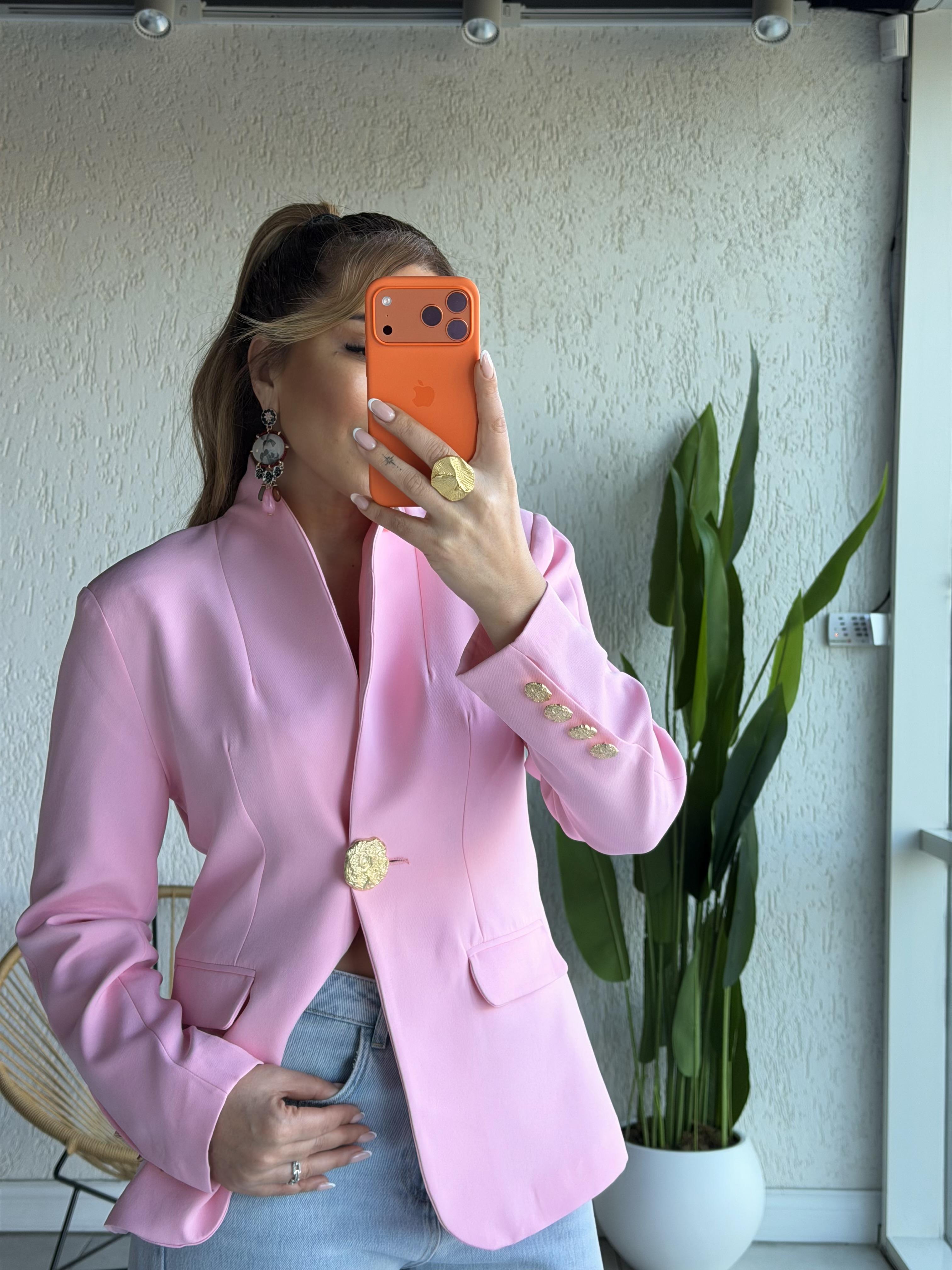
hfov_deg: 30.3
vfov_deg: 39.7
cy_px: 635
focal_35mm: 48
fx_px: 1760
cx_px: 476
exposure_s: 1/121
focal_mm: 6.76
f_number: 1.78
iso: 50
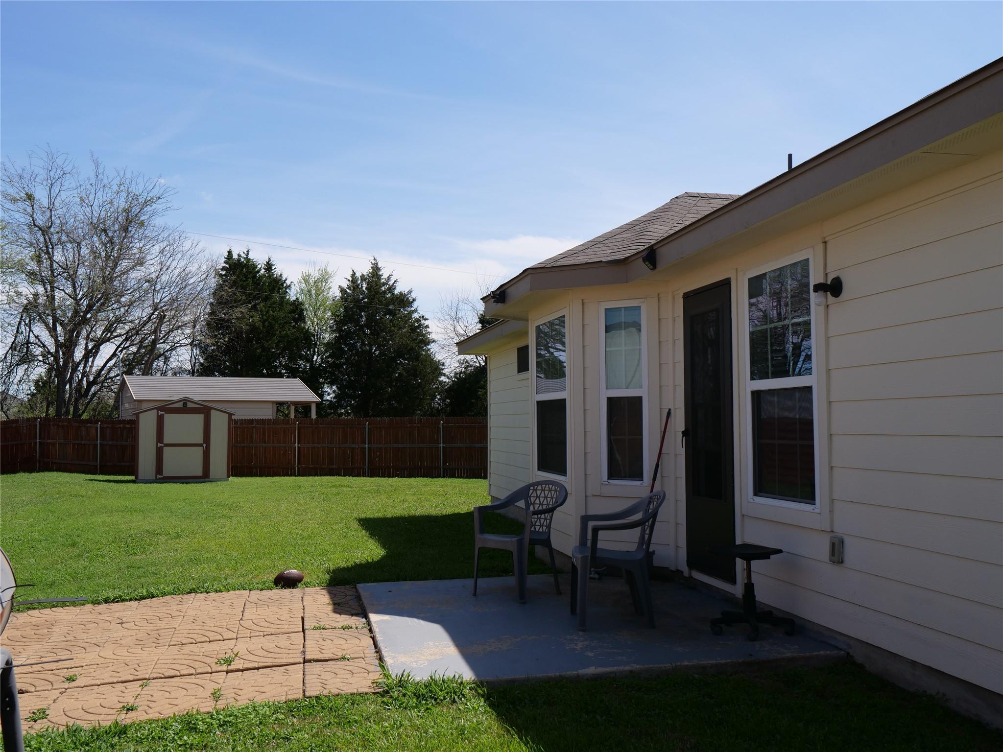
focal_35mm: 32
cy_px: 376
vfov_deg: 44.2
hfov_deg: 56.8
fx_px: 927
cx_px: 502
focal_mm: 16
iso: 200
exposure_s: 1/1300
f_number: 5
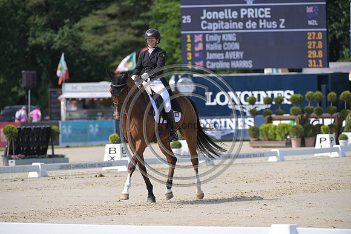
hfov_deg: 8.2
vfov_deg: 5.5
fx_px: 2438
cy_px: 117
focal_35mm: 250
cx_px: 176
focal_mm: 250
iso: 400
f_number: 5
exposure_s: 1/1250
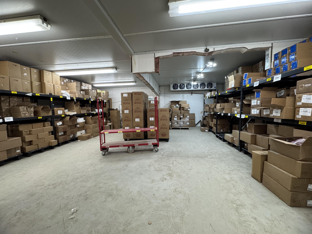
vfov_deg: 85.7
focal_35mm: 14
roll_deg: +0.2
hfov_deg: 102.1
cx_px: 156
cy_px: 117
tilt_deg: -4.4
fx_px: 126
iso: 200
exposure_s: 1/120
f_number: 2.2
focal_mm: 2.22
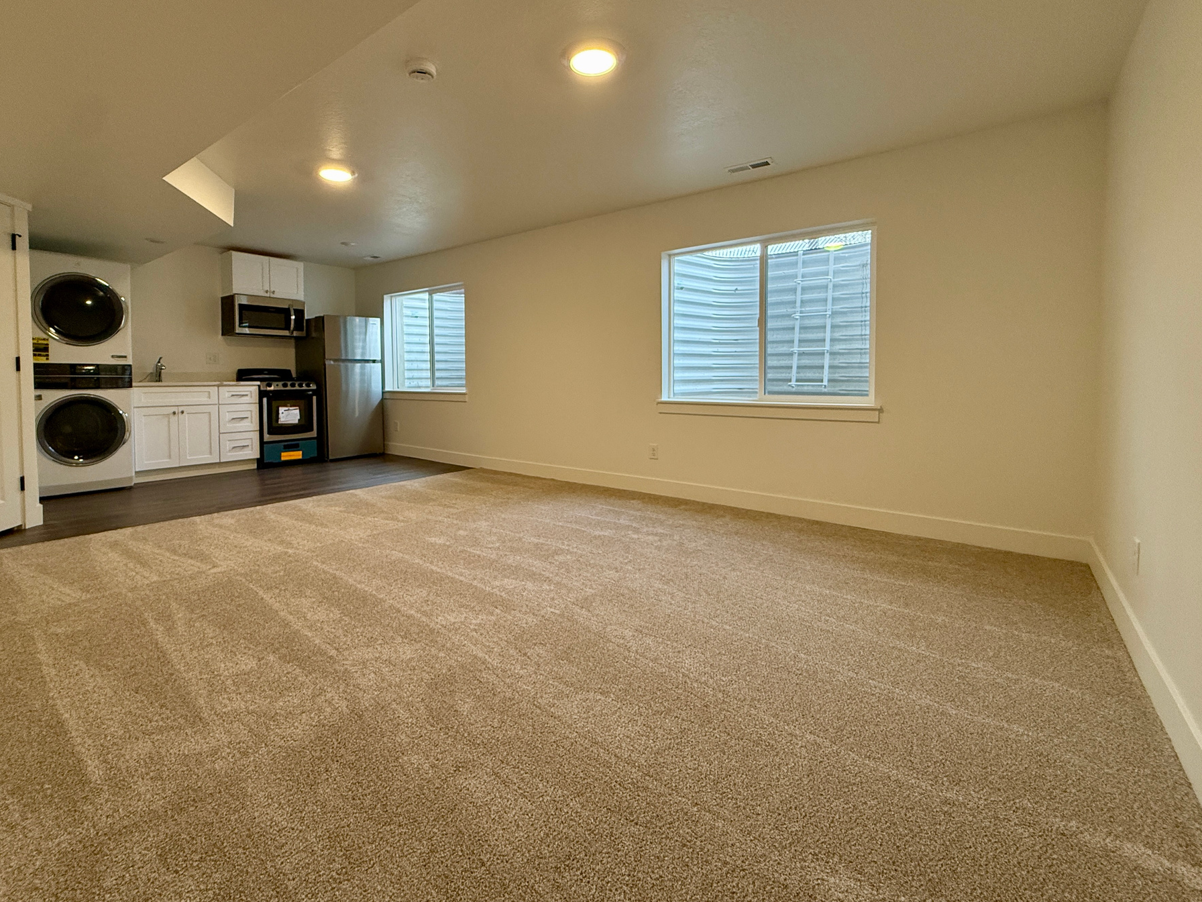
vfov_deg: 77.8
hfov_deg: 94.3
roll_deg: +0.1
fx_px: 556
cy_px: 395
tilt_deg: -1.7
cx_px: 556
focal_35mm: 16
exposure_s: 1/120
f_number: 2.2
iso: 250
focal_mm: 2.22
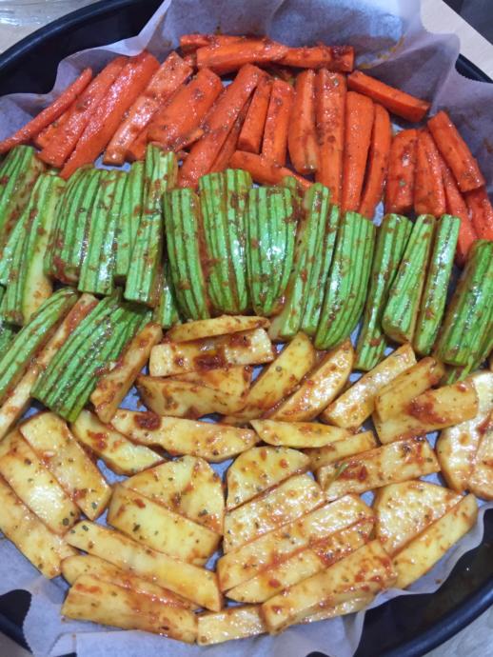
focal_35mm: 29
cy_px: 328
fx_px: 550
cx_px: 246
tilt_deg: -75.2
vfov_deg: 61.6
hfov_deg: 48.3
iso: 250
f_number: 2.2
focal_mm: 4.15
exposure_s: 1/20
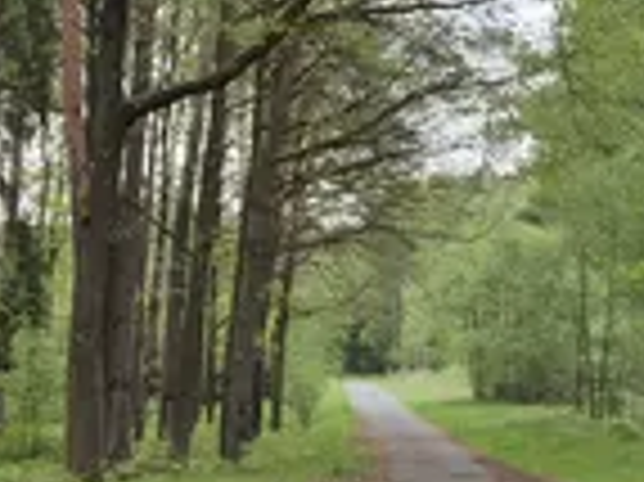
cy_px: 140
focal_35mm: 116
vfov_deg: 12.7
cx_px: 522
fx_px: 2156
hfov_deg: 16.8
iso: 25
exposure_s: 1/263
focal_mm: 5.4
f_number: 1.8
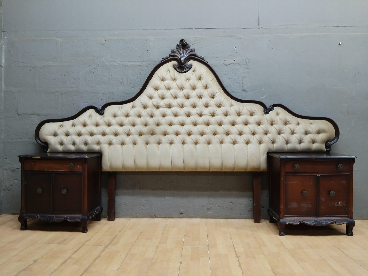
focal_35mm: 26
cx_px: 184
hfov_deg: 67.3
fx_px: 276
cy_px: 138
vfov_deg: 53.1
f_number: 1.8
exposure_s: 1/20
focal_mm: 4.25
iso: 554
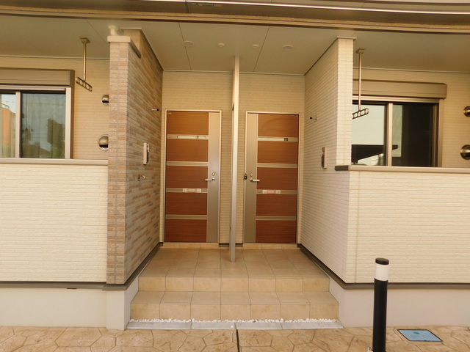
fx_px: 312
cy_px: 176
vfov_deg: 58.9
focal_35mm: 23
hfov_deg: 73.9
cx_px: 235
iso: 125
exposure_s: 1/320
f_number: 3
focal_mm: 4
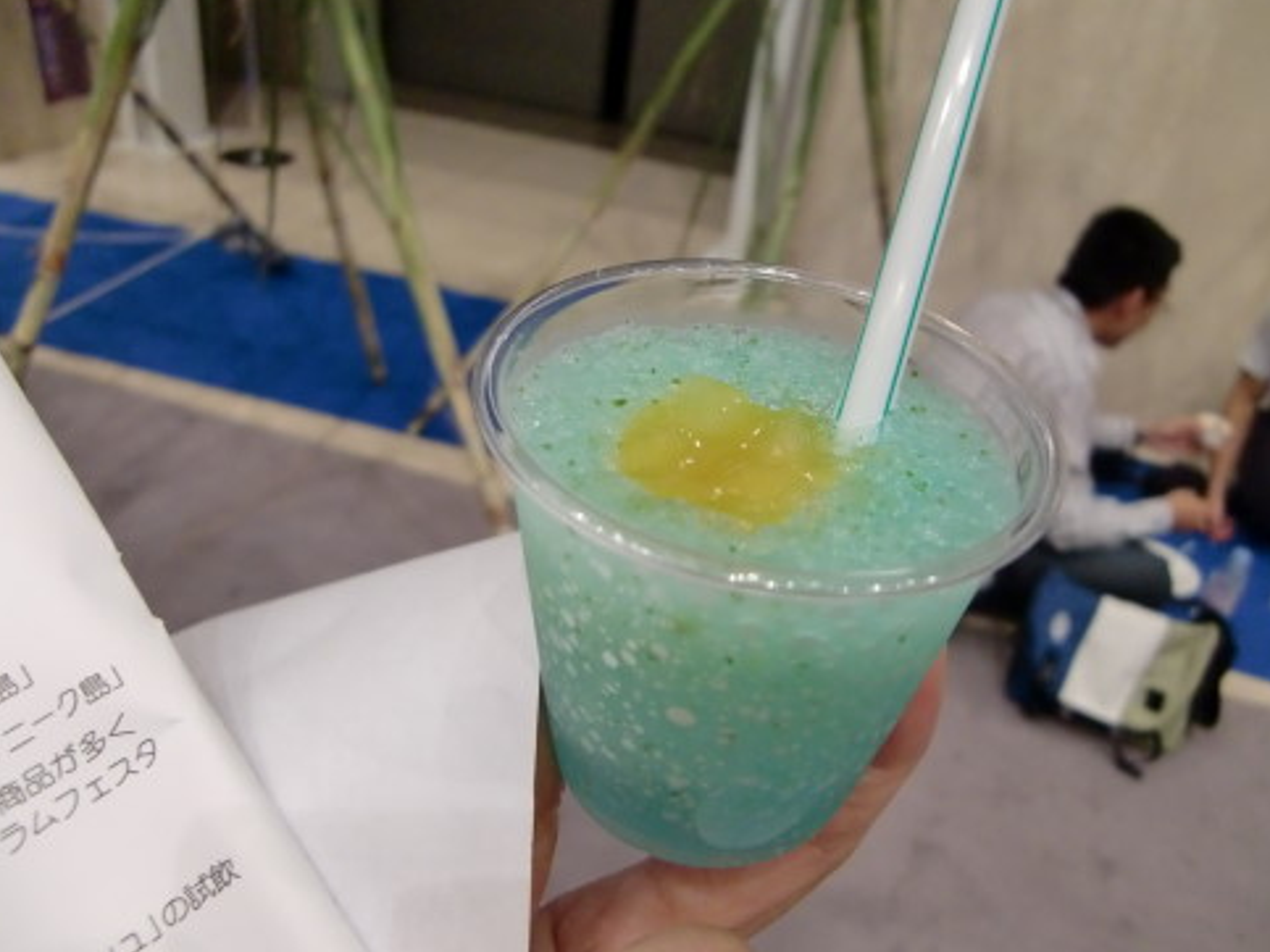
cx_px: 628
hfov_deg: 61.7
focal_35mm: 29
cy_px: 480
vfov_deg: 48.2
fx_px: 1064
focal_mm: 4.9
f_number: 2.6
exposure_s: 1/40
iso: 400
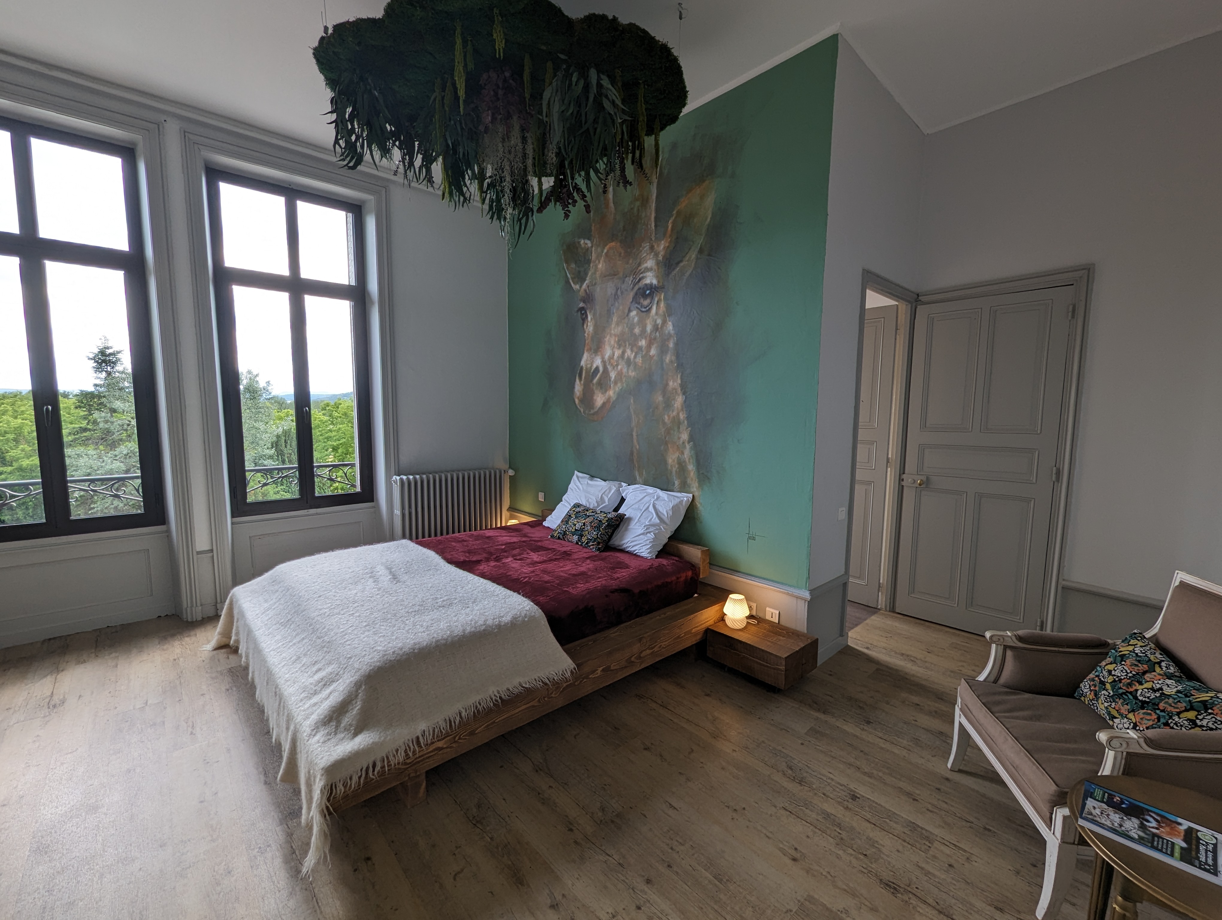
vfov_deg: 90.1
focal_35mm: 13
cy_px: 460
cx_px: 611
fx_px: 460
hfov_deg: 106.1
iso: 76
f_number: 2.2
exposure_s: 1/247
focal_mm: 1.95
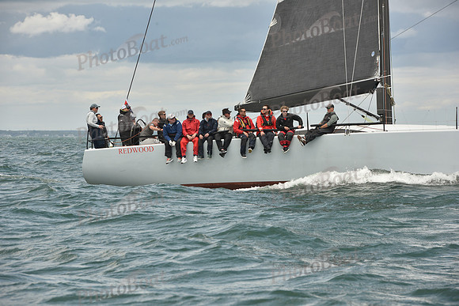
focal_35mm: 200
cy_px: 153
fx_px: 2550
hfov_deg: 10.3
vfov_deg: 6.9
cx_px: 230
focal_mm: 200
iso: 320
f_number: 11
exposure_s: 1/800
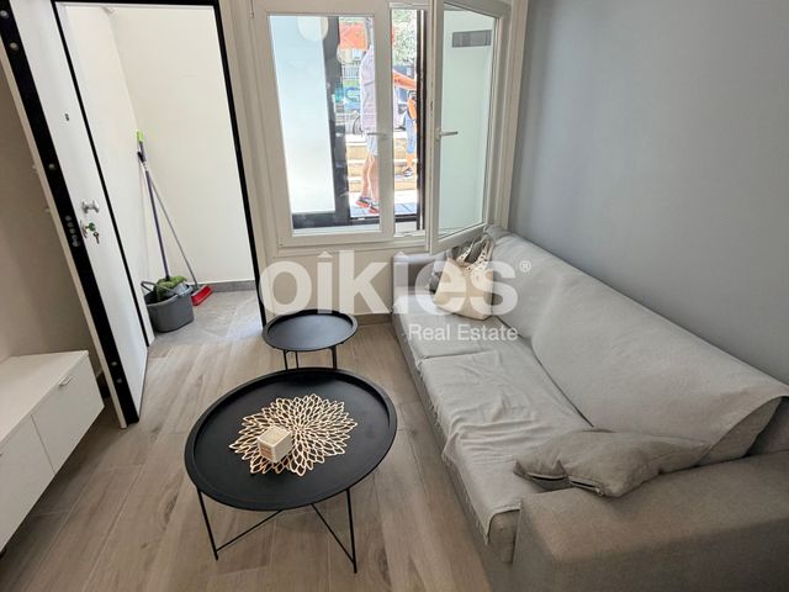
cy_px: 296
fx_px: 319
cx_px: 394
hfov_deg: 102.1
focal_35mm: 14
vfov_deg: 85.7
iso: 250
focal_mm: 2.22
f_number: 2.2
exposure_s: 1/121
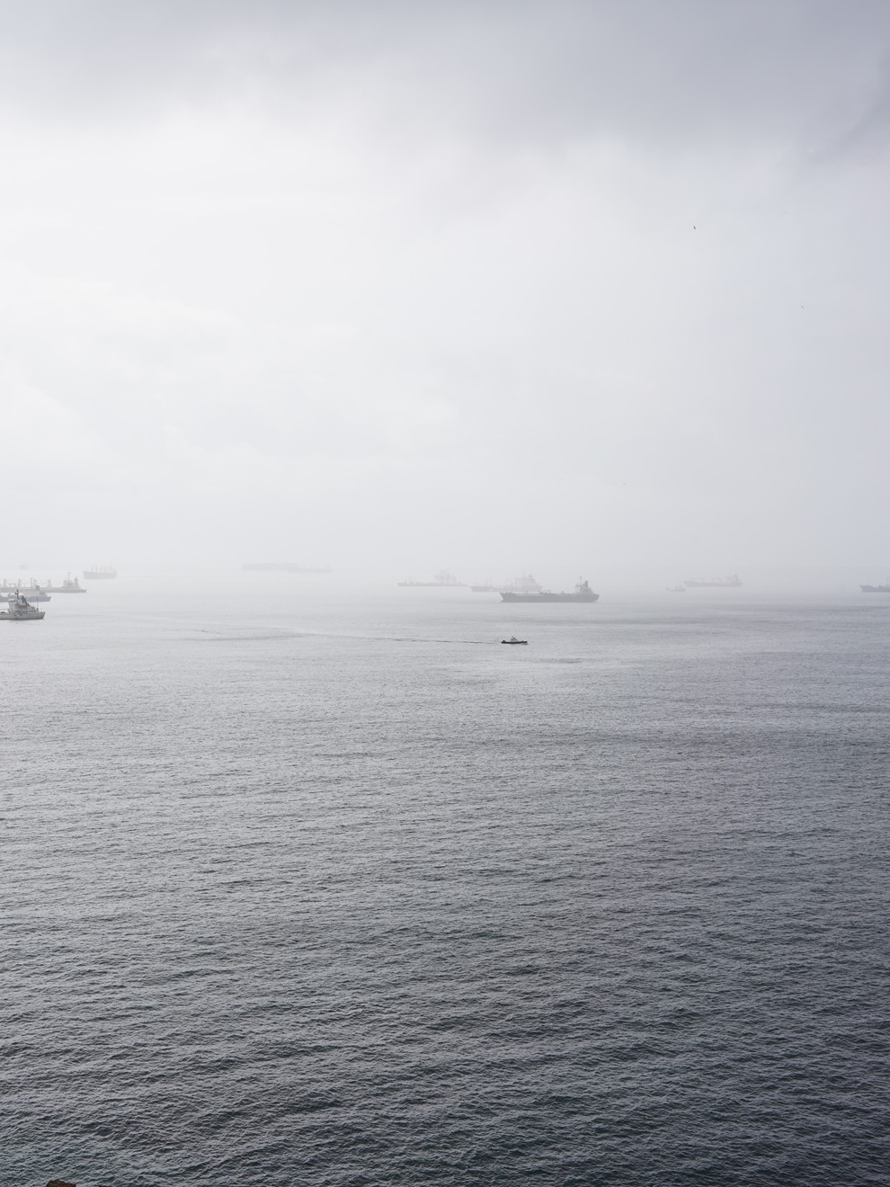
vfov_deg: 37.5
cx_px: 239
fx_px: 1748
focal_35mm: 51
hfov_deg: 28.2
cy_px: 592
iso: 100
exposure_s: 1/80
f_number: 14
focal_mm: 35
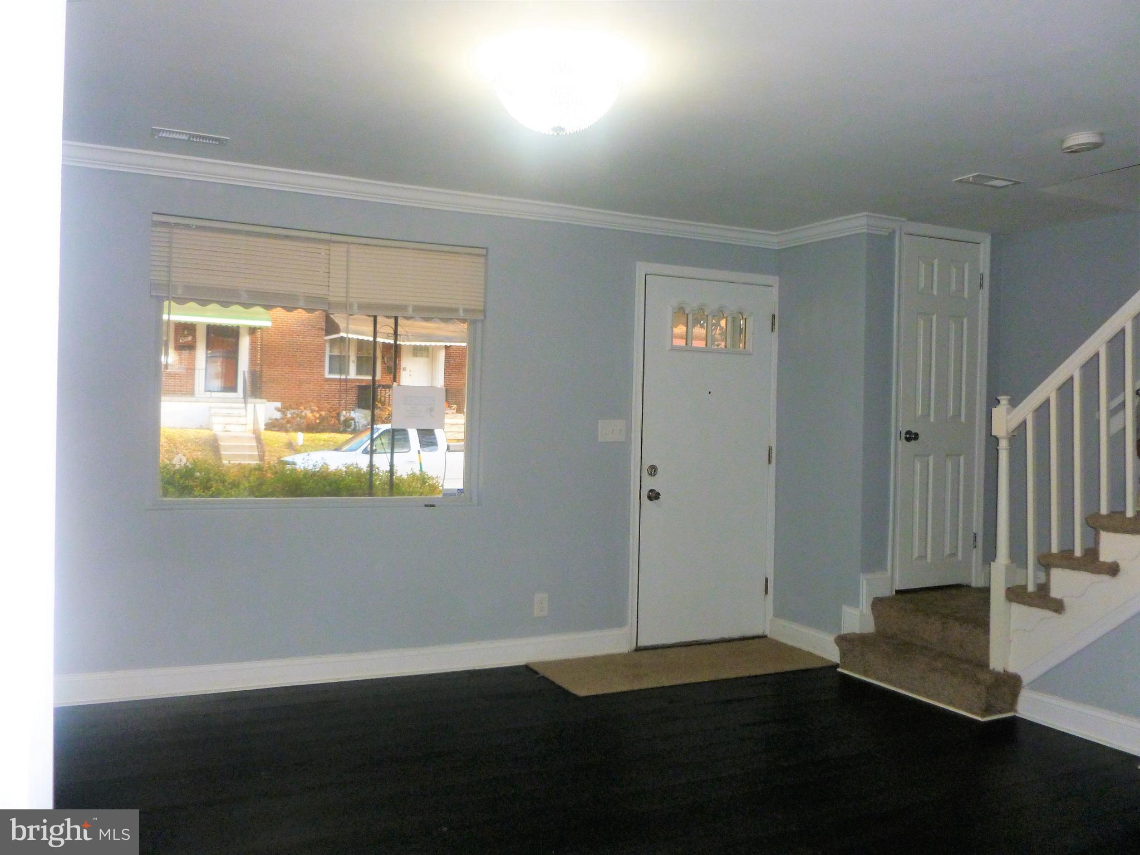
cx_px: 570
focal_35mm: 28
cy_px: 428
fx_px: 922
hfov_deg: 63.4
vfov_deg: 49.7
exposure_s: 1/60
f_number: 3.3
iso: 200
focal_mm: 5
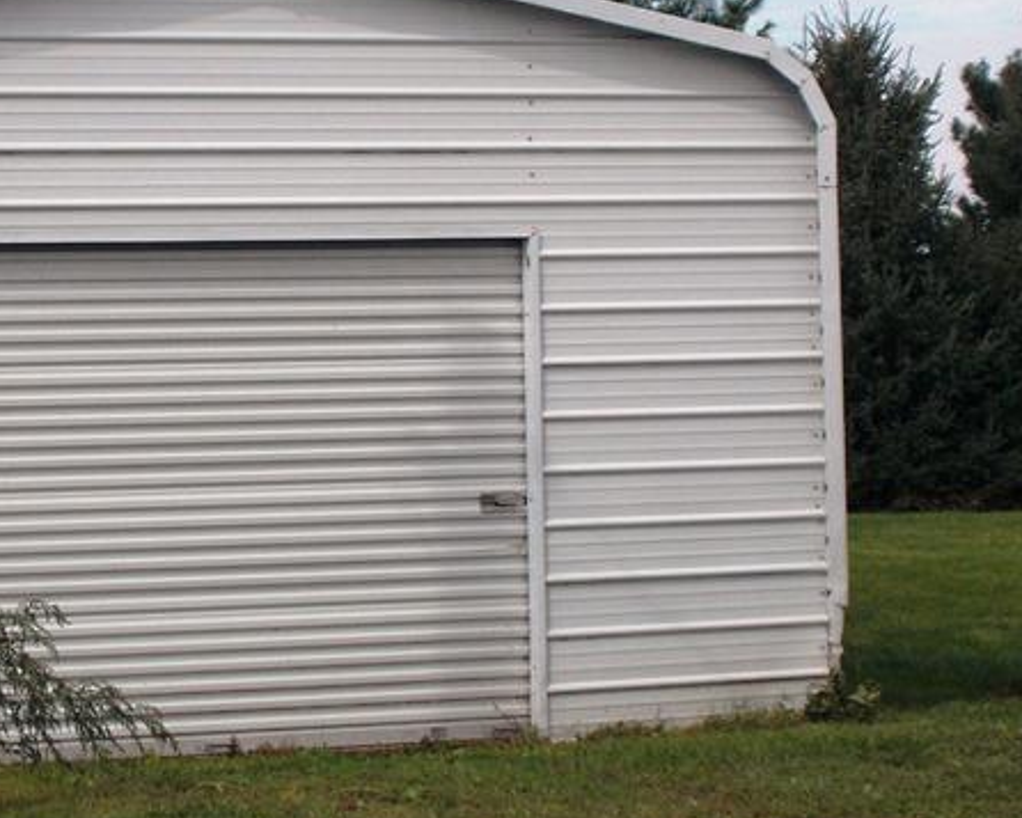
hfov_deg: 16.9
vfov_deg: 13.7
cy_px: 225
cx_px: 110
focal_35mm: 112
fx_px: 3388
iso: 80
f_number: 11.3
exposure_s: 1/160
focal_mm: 9
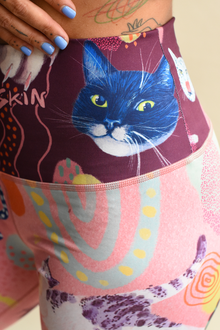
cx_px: 110
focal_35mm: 75
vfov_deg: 27.0
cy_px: 165
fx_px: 687
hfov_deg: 18.2
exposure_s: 1/400
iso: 2500
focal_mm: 50
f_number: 5
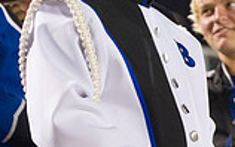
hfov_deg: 5.3
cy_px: 140
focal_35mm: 393
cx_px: 351
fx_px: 2519
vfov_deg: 3.3
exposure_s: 1/80
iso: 4000
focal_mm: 105
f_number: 4
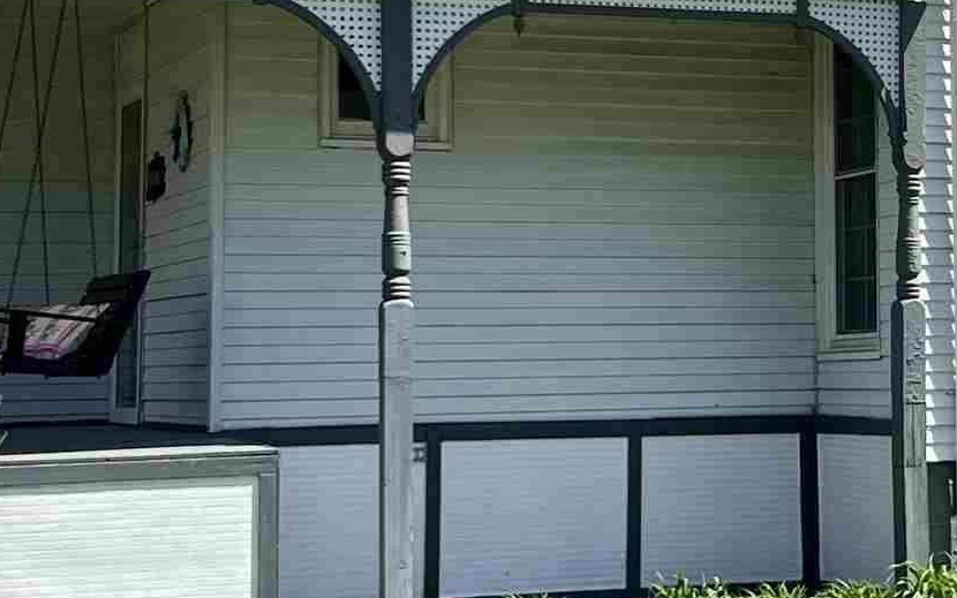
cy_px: 136
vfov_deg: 12.8
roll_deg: +0.6
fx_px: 2661
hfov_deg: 20.1
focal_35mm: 102
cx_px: 797
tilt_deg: +4.9
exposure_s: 1/4115
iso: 50
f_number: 1.5
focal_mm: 5.7
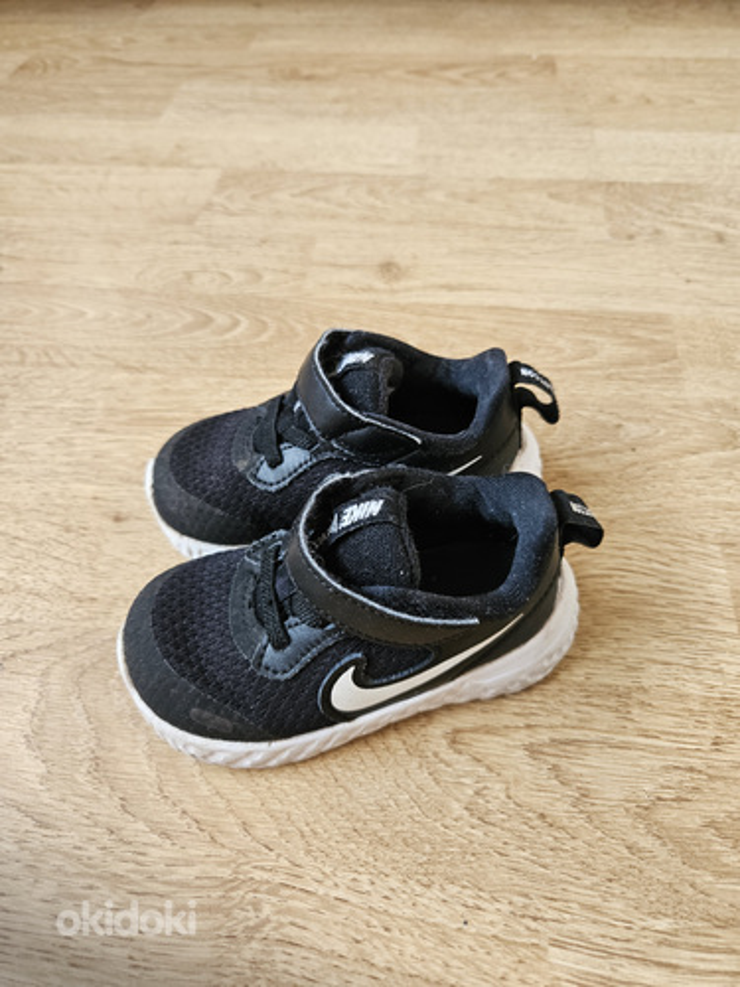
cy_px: 494
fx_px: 656
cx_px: 370
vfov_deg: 73.9
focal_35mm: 23
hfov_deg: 58.9
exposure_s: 1/100
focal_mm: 5.4
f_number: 1.8
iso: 320
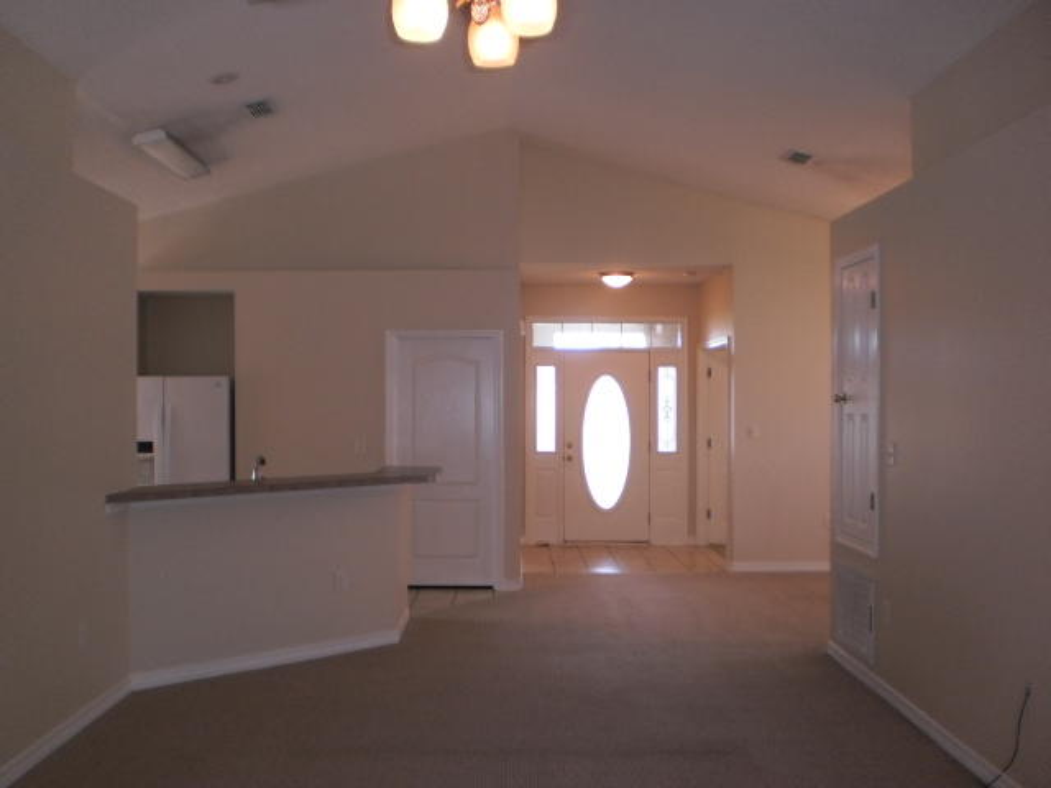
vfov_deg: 39.7
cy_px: 394
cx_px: 526
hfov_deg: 51.4
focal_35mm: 36
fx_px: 1093
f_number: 3.1
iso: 125
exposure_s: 1/30
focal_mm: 6.3
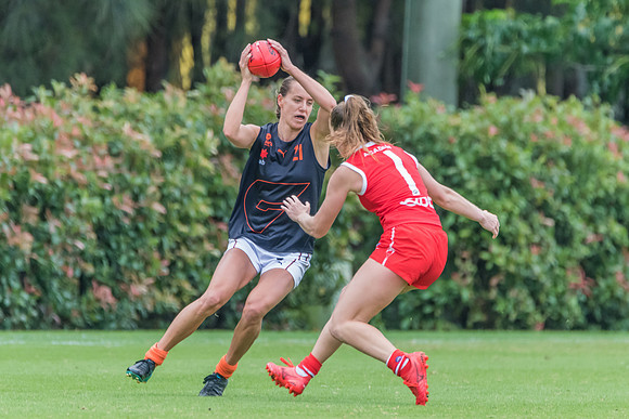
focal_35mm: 890
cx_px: 323
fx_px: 15551
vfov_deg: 1.5
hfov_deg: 2.3
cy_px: 232
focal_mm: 600
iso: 1600
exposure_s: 1/1250
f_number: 6.3
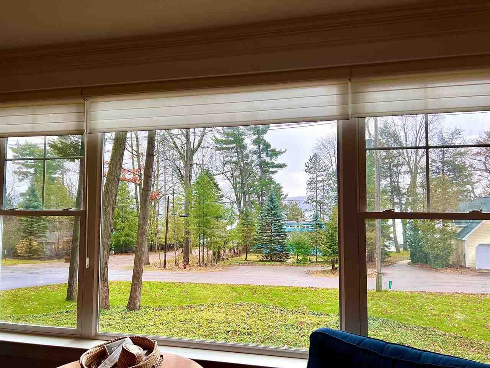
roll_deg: +0.3
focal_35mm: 26
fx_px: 368
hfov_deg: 67.3
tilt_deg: +3.2
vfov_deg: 53.1
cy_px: 184
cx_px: 245
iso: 40
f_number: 1.5
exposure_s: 1/234
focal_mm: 5.7
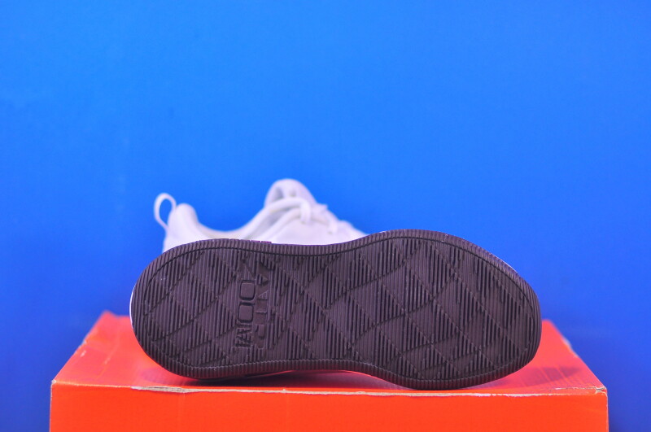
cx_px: 326
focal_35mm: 75
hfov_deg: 27.0
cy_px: 216
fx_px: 1354
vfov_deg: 18.1
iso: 250
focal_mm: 50
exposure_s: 1/320
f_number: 2.2
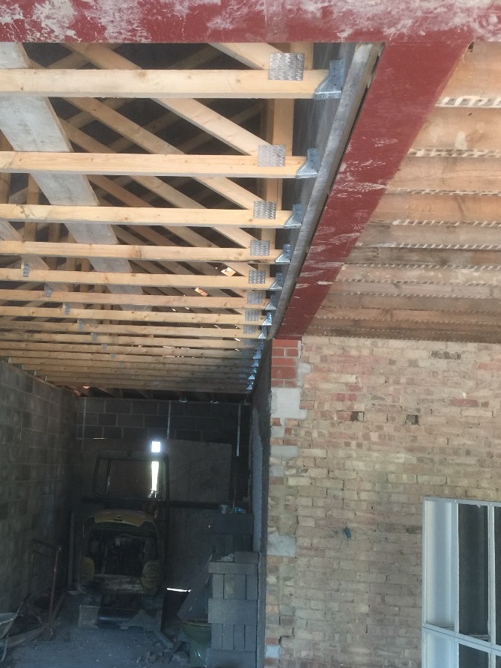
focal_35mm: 39
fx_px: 753
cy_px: 376
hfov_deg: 36.5
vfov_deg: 47.8
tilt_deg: +9.2
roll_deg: -2.8
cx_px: 175
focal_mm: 4.15
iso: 80
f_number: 2.2
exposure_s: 1/17
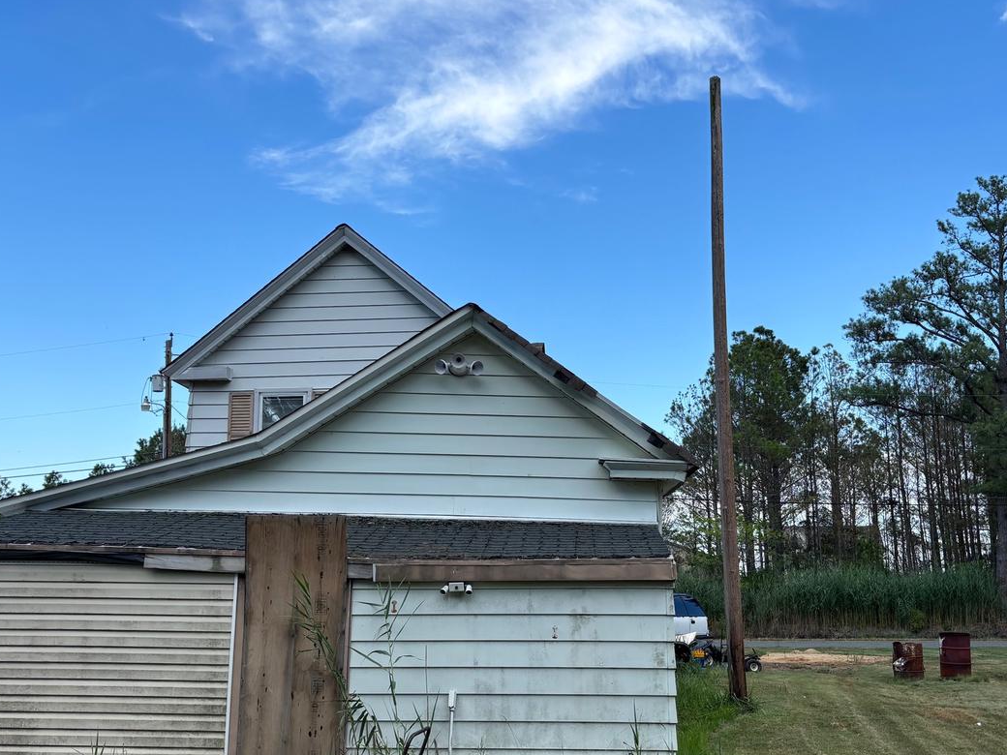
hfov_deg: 51.3
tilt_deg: +10.2
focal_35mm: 36
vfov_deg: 39.6
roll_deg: +0.4
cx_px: 528
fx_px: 1047
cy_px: 418
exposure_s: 1/1543
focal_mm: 5.96
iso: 50
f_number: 1.6
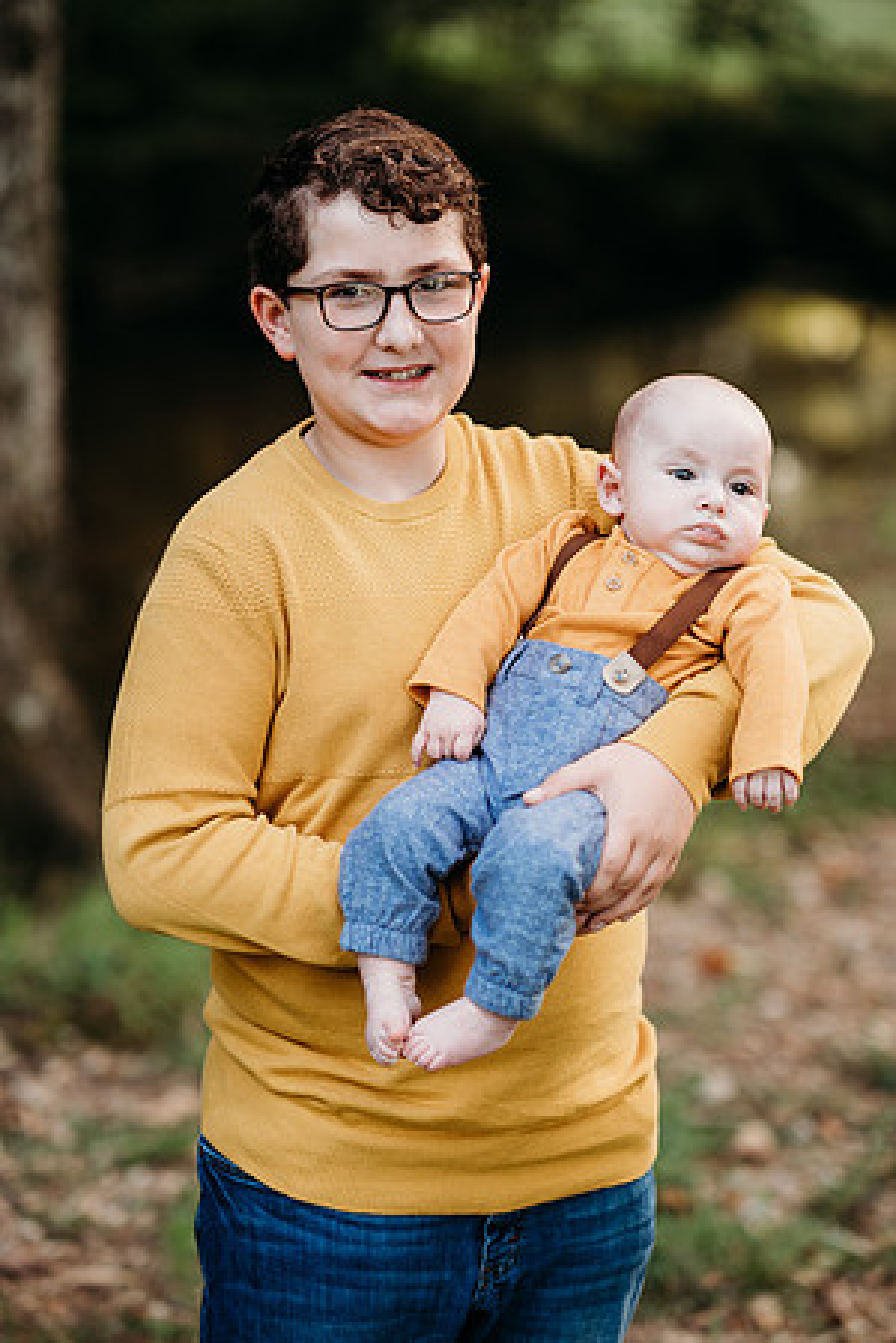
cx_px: 448
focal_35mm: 85
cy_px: 672
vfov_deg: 23.9
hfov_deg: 16.1
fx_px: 3173
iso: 125
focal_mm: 85
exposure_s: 1/200
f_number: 2.2
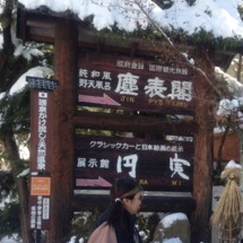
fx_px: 484
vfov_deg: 27.8
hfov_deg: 27.6
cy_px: 180
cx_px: 193
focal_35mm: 61
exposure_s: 1/339
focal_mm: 4.13
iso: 50
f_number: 2.4
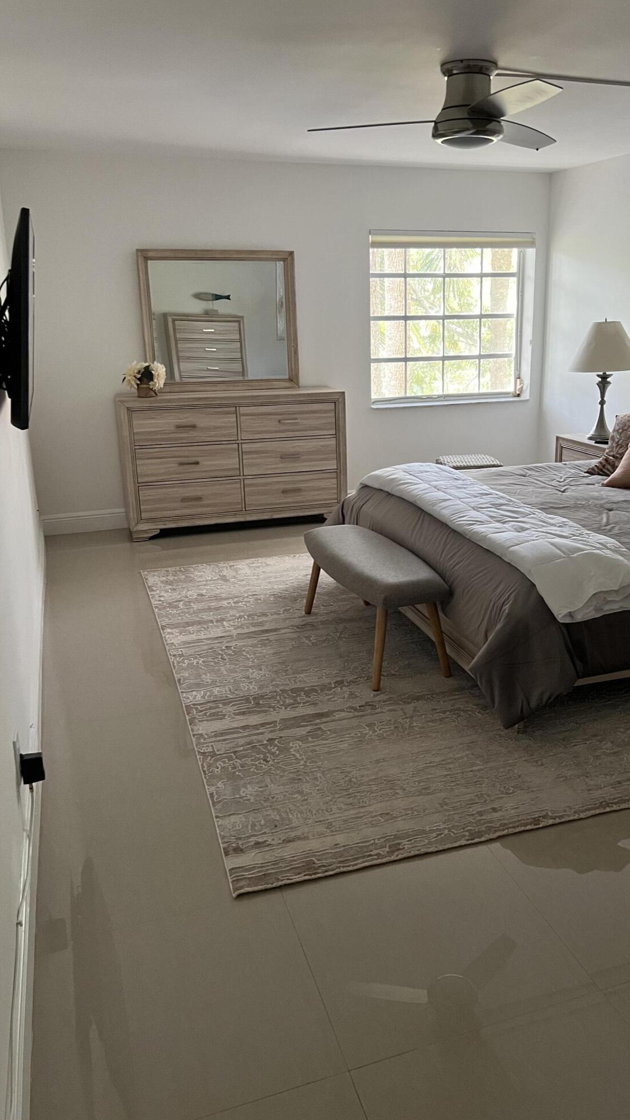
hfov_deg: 39.9
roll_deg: +0.6
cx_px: 397
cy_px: 553
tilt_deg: -16.1
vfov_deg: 66.1
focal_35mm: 29
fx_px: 861
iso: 320
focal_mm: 5.7
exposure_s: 1/60
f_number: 1.5
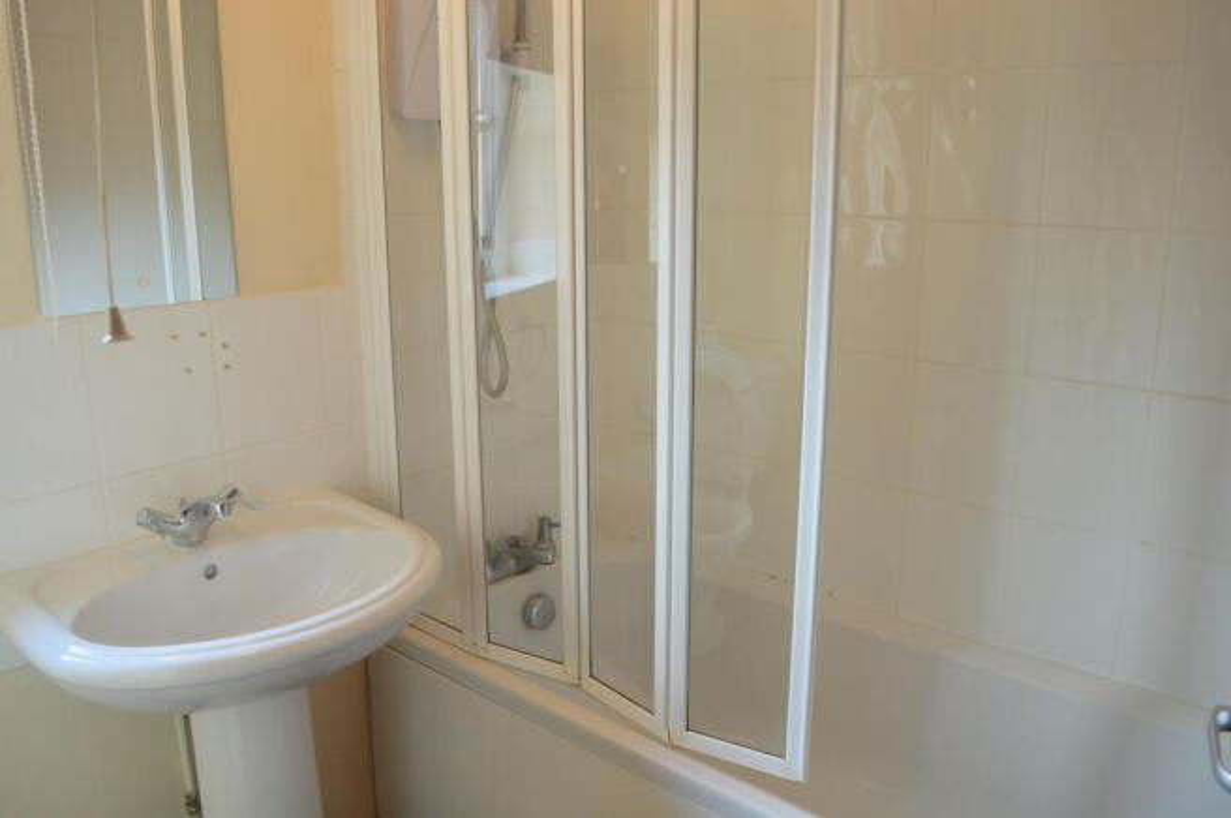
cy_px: 409
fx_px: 922
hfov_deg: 67.4
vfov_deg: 47.8
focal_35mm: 27
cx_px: 616
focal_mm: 18
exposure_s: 1/80
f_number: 4.5
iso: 800
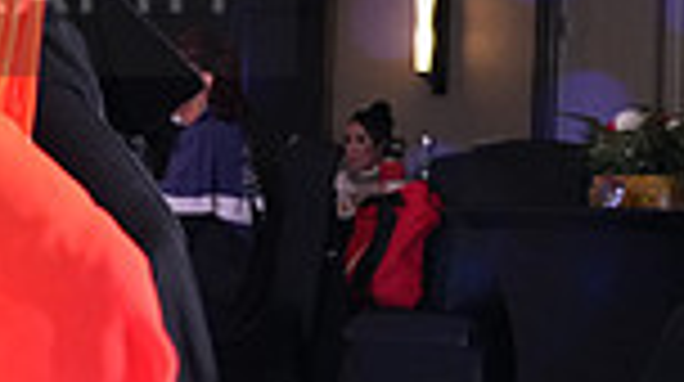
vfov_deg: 6.4
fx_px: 3405
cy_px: -43
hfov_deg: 11.2
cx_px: -194
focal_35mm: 188
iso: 2500
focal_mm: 47
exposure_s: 1/250
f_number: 4
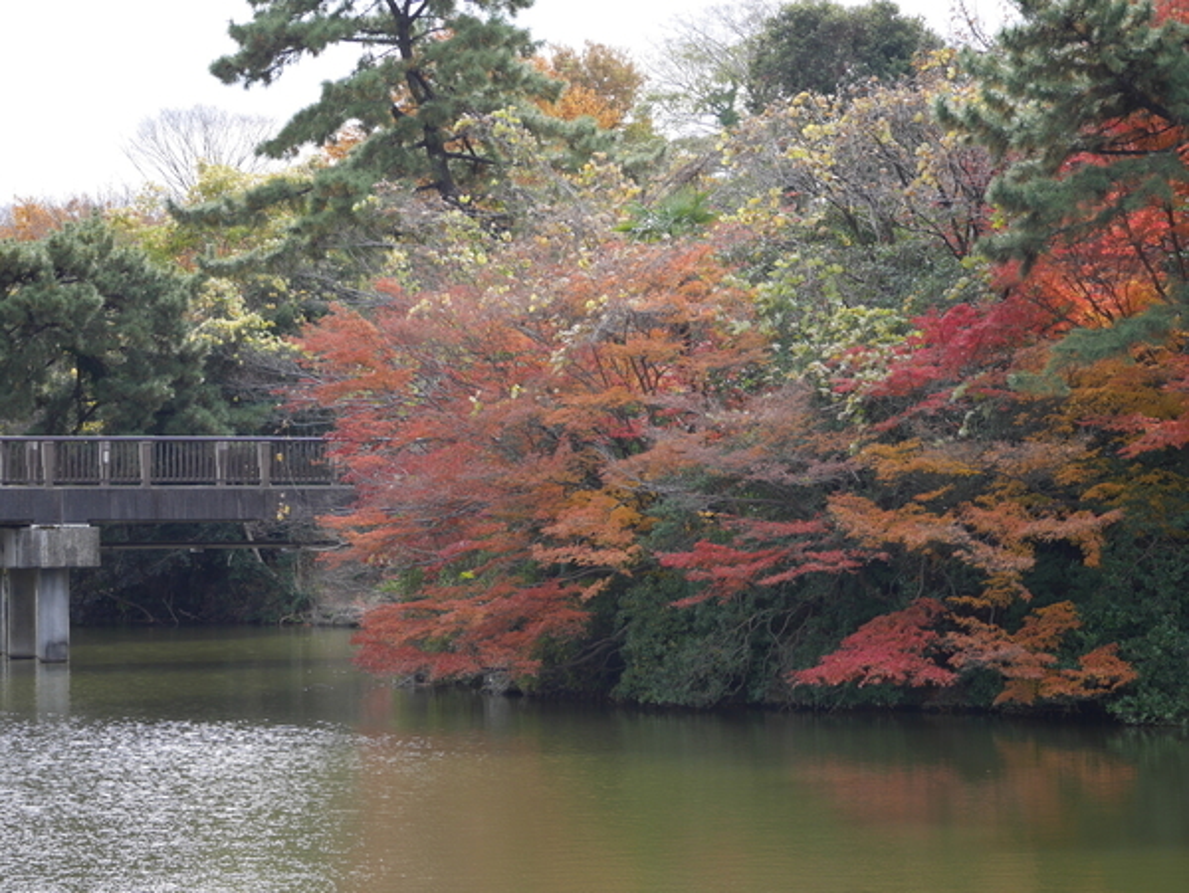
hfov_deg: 13.2
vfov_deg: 9.9
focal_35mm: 150
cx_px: 594
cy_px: 446
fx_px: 5156
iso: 200
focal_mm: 75
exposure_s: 1/200
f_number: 4.8
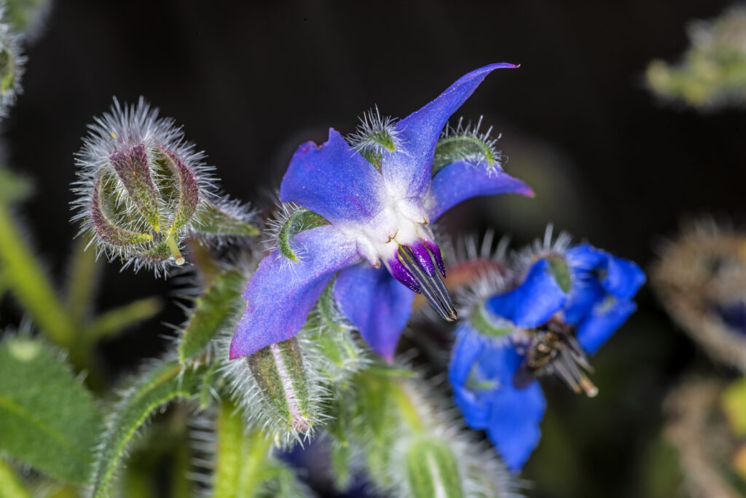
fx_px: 2177
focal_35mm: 105
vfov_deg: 13.1
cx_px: 373
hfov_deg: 19.4
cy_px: 249
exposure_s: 1/250
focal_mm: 105
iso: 50
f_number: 25
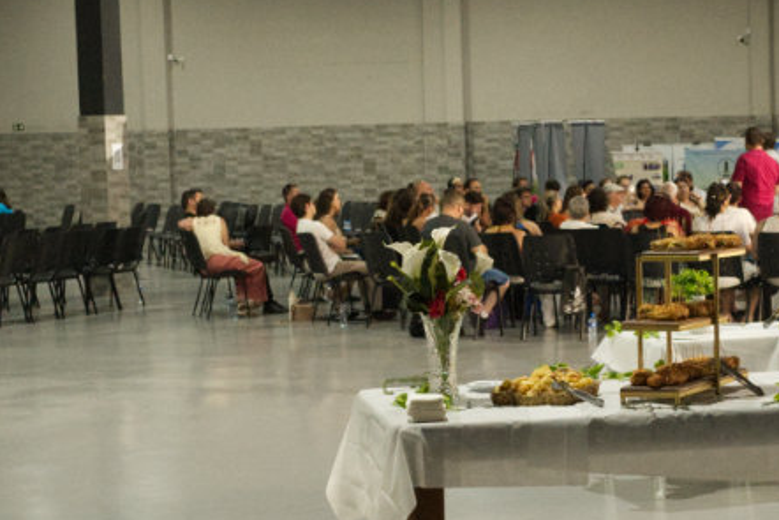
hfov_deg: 21.2
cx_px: 633
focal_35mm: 95
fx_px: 2056
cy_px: 316
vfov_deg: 14.4
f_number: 5.6
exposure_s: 1/80
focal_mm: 35
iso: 10000
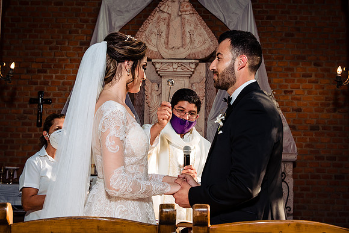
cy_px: 67
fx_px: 587
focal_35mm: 61
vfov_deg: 22.3
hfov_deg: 33.1
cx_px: 176
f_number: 5.6
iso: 800
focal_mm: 42
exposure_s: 1/200
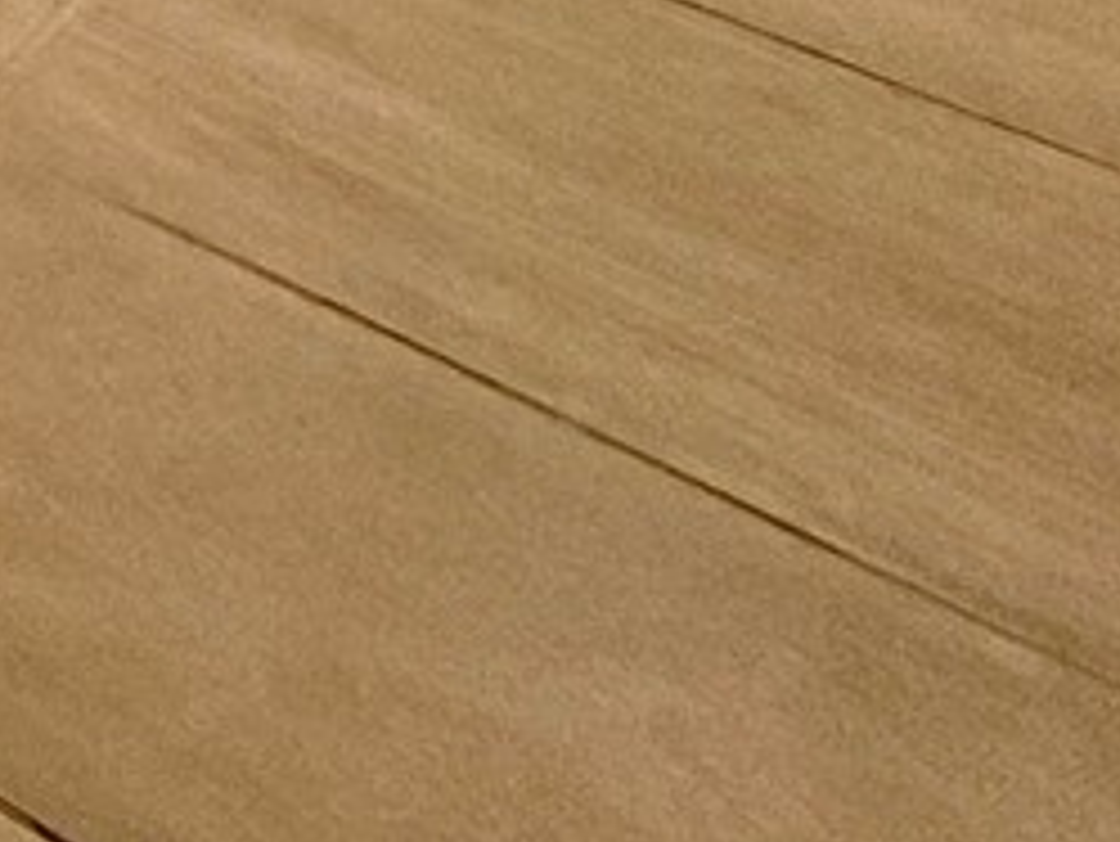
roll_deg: +1.3
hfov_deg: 11.3
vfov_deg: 10.7
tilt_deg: -3.0
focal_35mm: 90
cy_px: -1743
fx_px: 2913
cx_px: -2289
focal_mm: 2.22
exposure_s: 1/120
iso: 50
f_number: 2.2
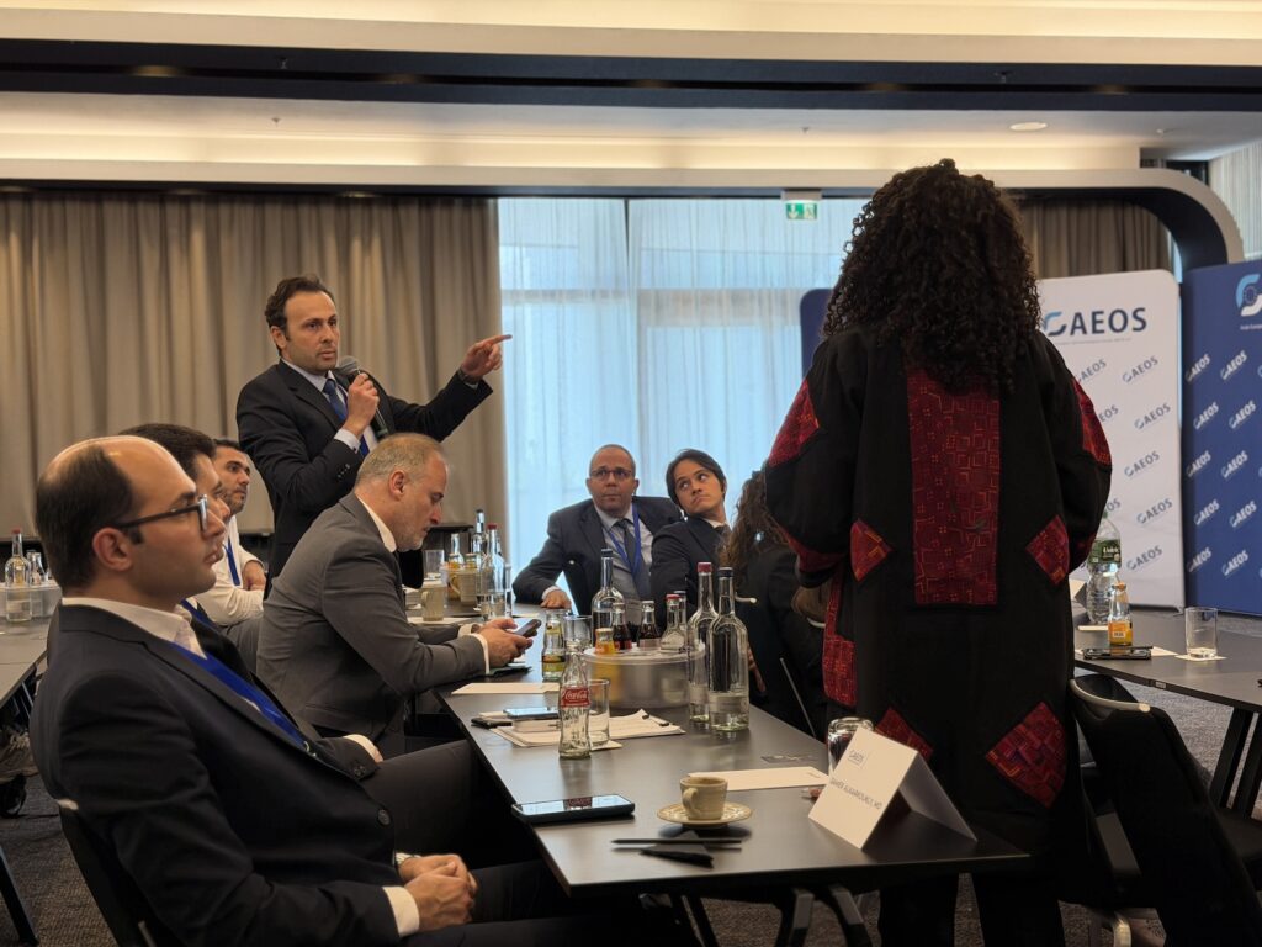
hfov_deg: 39.7
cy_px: 474
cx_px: 631
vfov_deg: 30.3
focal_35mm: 48
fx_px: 1750
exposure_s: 1/100
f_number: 1.78
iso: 125
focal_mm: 6.76
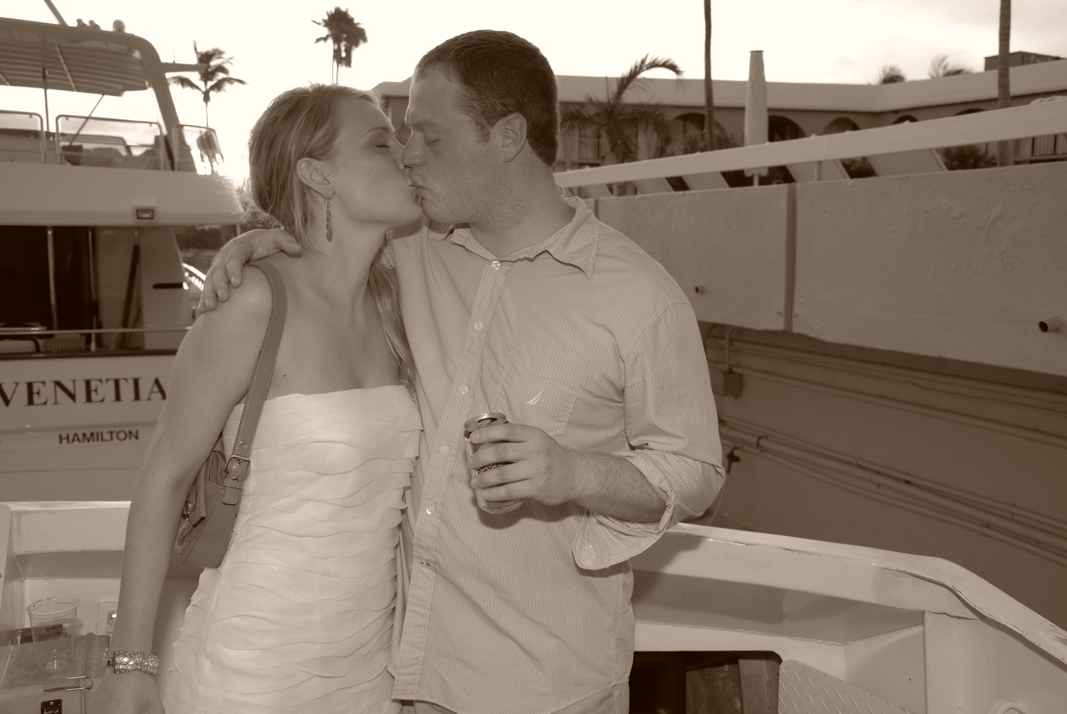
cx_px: 534
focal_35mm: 38
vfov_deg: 35.6
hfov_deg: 51.2
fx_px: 1113
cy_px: 357
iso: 180
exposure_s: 1/125
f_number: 5.6
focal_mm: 25
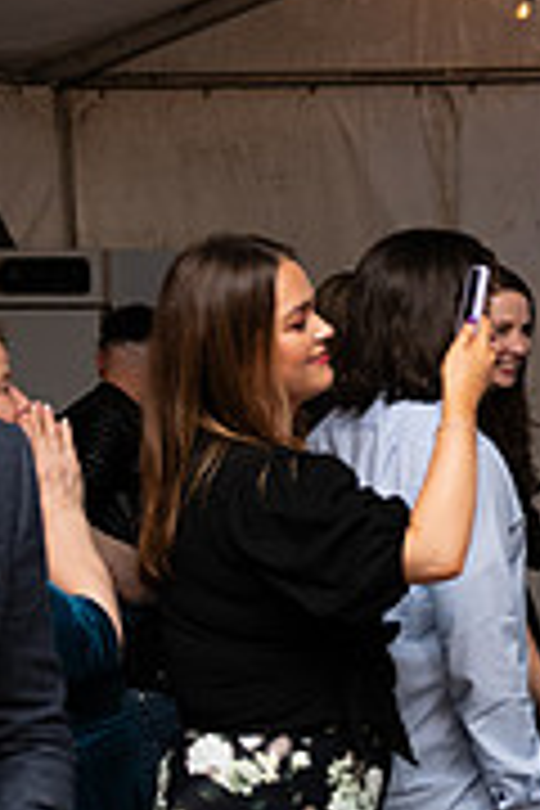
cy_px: 479
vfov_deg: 20.4
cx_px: 904
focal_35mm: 100
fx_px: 2250
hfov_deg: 12.7
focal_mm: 31
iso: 800
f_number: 3.5
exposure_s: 1/160
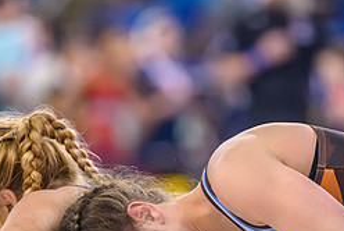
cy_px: 223
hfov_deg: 3.5
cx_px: 140
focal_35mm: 590
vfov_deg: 2.3
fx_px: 5644
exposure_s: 1/800
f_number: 2.8
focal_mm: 200
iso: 3200
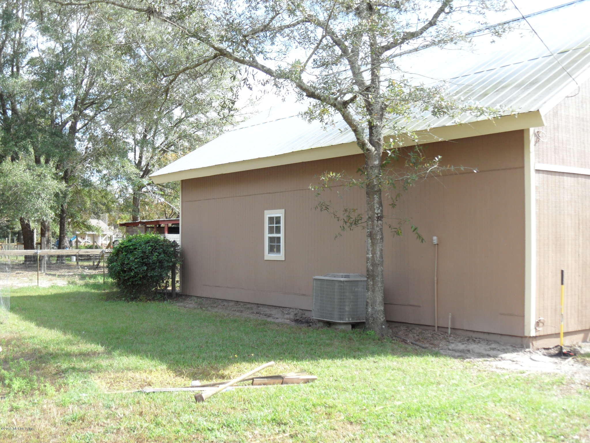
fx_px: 682
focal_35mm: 40
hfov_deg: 46.8
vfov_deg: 36.0
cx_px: 295
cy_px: 222
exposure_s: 1/125
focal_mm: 6.5
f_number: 3.6
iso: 80
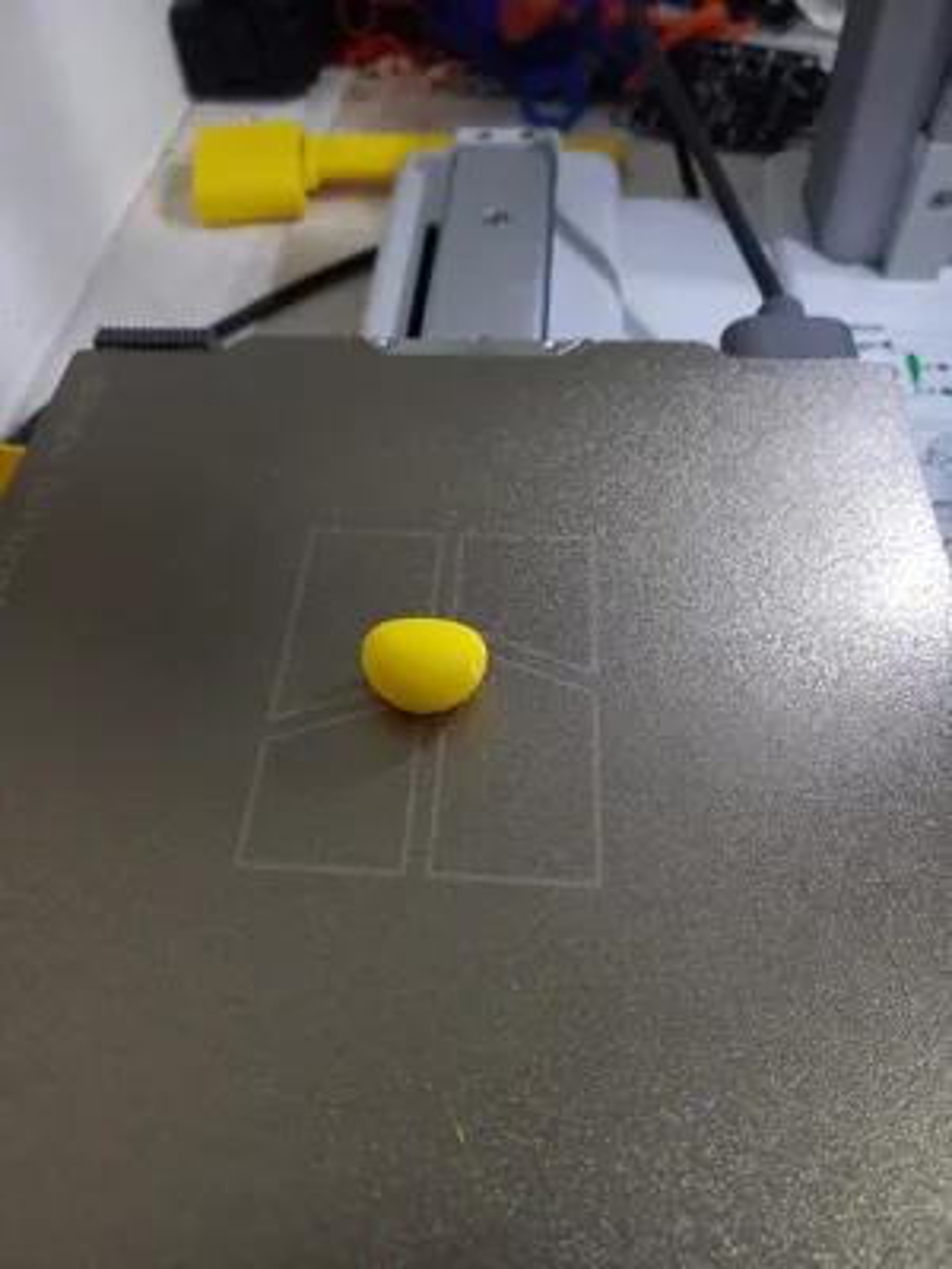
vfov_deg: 69.4
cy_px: 634
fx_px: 917
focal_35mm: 25
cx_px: 476
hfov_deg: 54.9
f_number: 1.8
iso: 640
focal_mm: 4.65
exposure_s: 1/20
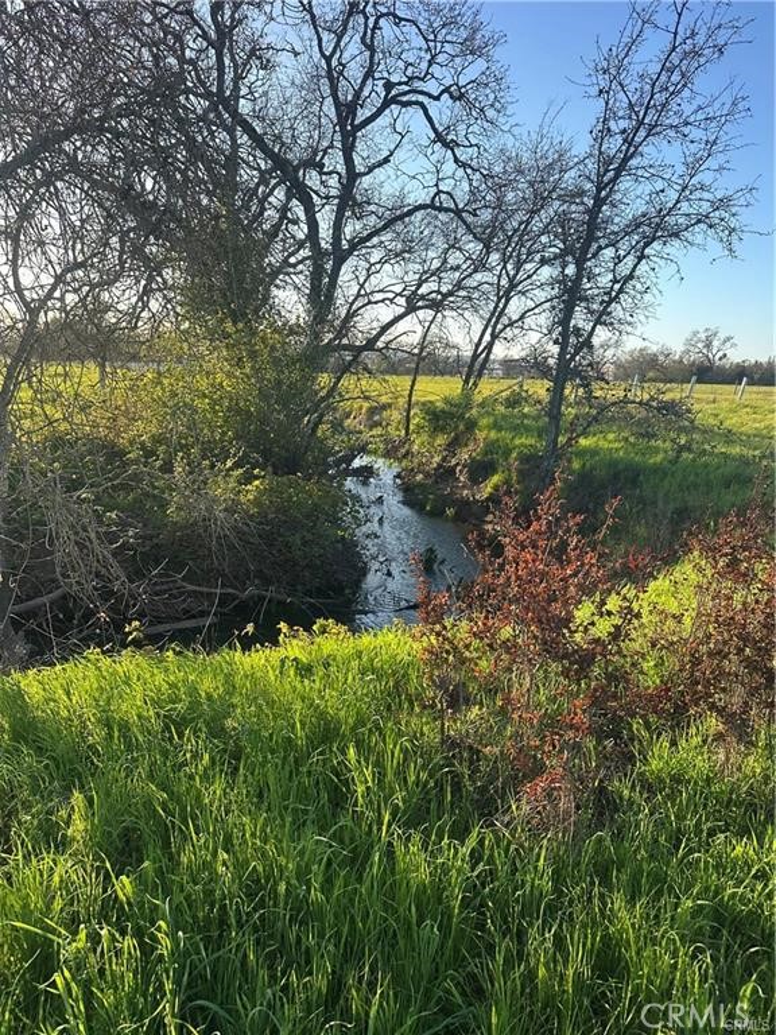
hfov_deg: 56.8
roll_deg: -2.7
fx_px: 717
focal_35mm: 24
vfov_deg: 71.6
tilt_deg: -10.2
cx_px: 388
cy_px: 518
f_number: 1.78
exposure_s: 1/971
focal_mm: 6.86
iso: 80
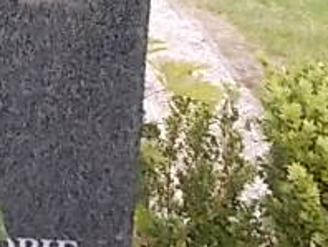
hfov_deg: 21.3
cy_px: -134
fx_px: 797
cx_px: -84
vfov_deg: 16.0
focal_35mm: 84
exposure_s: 1/125
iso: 80
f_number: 3.2
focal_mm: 4.6
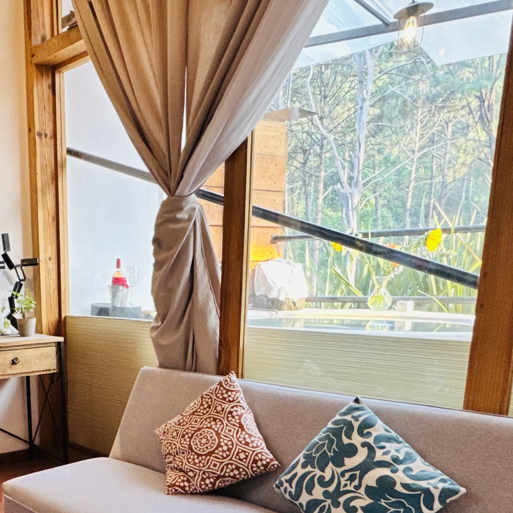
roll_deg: +1.2
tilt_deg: -12.0
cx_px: 79
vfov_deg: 42.7
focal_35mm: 37
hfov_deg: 42.2
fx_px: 620
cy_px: 416
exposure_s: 1/99
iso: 250
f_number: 2.2
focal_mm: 2.22
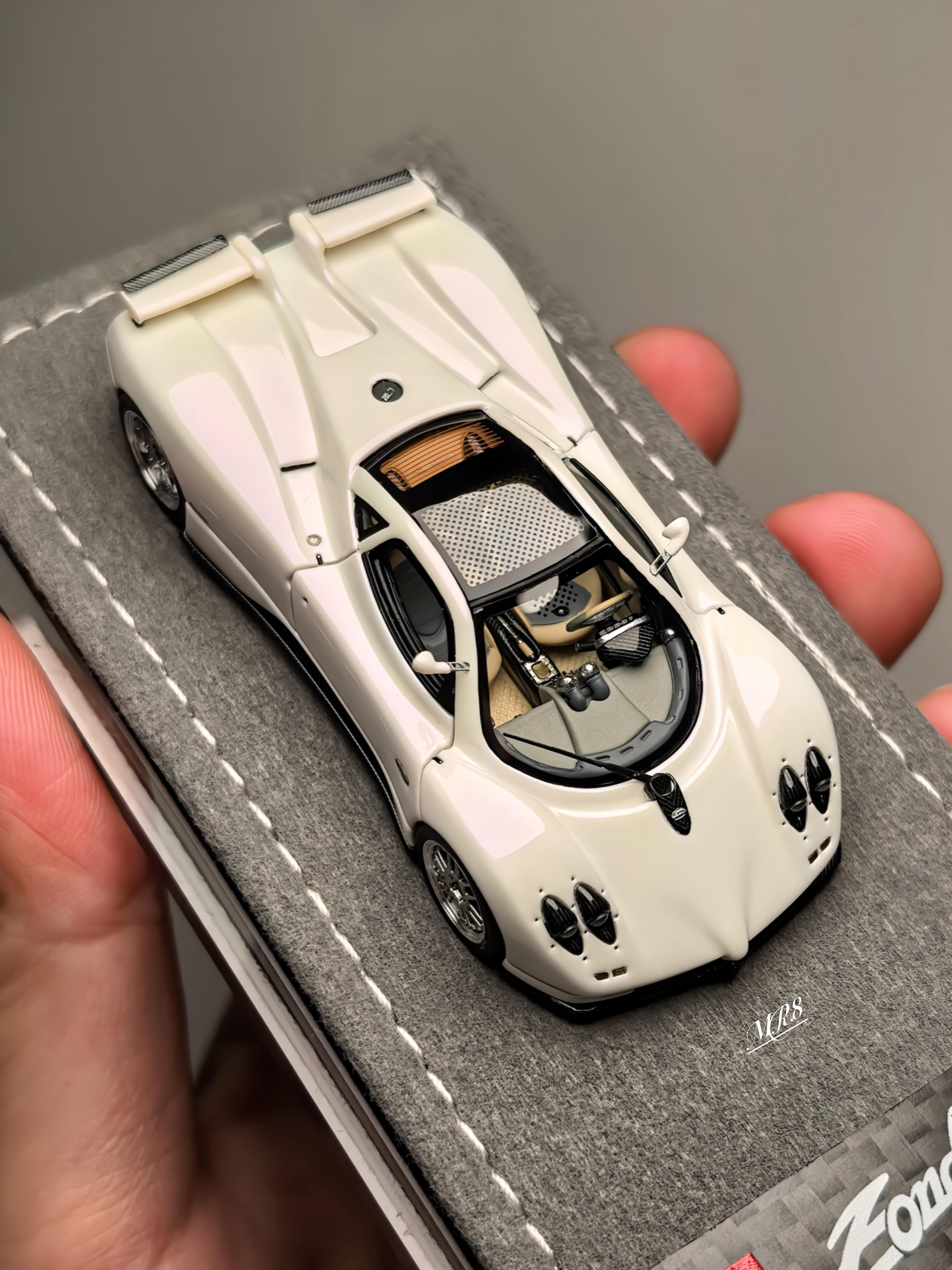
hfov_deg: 31.5
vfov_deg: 41.2
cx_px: 476
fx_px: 1687
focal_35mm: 46
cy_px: 635
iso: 50
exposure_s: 1/433
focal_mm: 6.98
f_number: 2
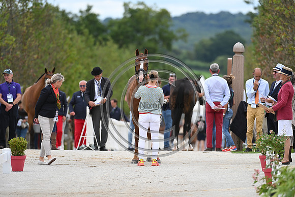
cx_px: 148
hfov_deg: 5.2
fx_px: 3278
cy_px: 98
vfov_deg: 3.4
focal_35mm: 400
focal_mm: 400
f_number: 5.6
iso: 640
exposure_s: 1/1600
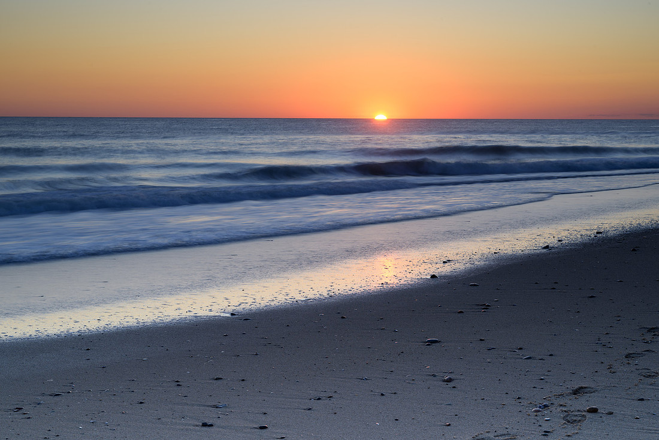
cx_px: 330
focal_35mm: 64
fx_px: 1172
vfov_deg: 21.3
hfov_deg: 31.4
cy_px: 220
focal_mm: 64
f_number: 14
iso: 32
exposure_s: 1/1.25
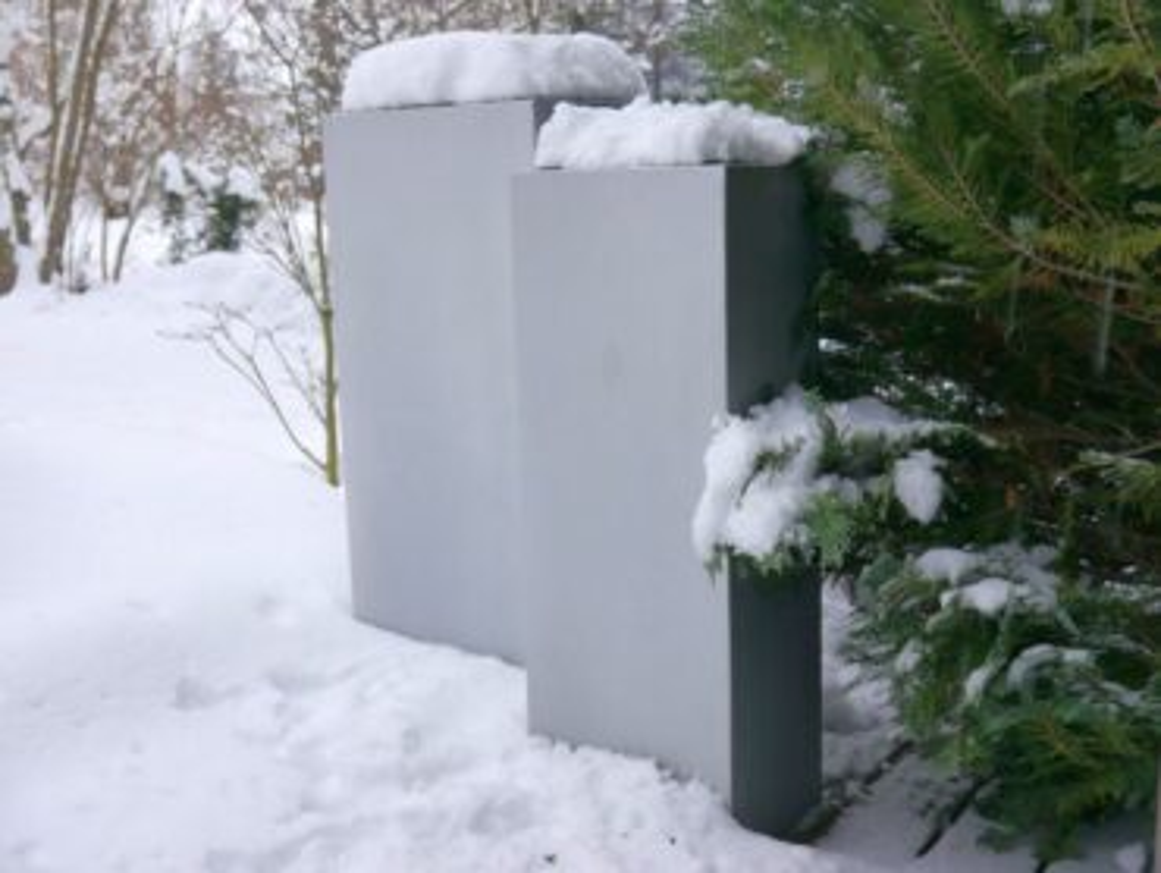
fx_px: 1678
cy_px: 436
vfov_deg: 29.1
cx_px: 580
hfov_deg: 38.2
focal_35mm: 50
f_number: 4.6
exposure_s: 1/60
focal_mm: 25
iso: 160
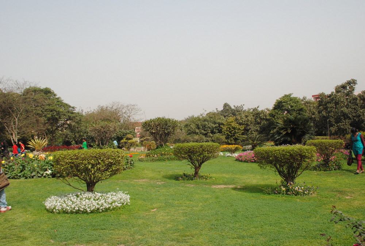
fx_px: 335
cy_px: 123
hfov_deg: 57.1
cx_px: 182
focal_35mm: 33
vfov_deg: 40.2
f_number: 13
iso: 200
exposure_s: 1/125
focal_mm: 22
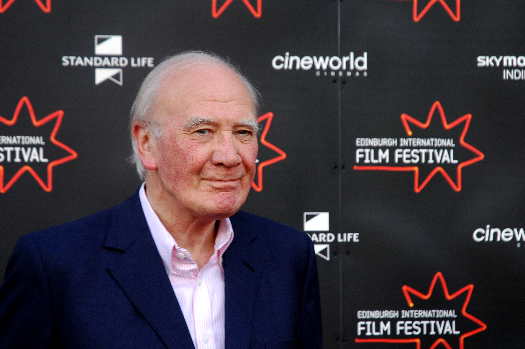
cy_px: 174
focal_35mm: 105
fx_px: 1530
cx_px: 262
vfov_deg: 13.0
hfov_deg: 19.5
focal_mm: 70
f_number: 5.6
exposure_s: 1/125
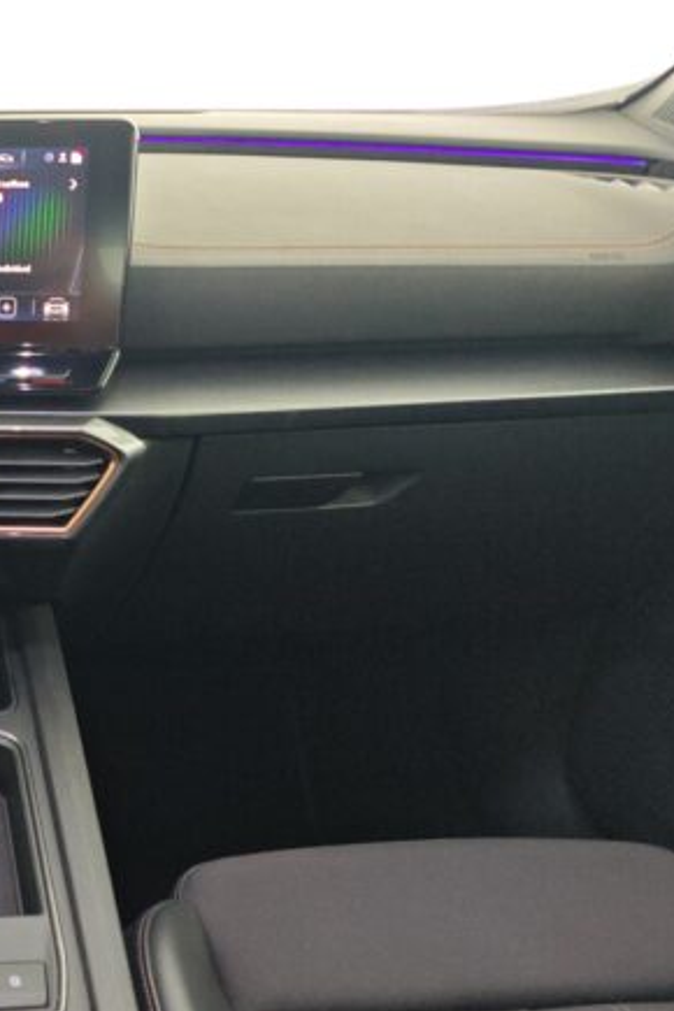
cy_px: 630
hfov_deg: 26.5
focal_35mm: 44
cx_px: -170
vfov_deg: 44.2
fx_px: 1236
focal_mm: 6.55
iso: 296
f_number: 1.6
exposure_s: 1/100
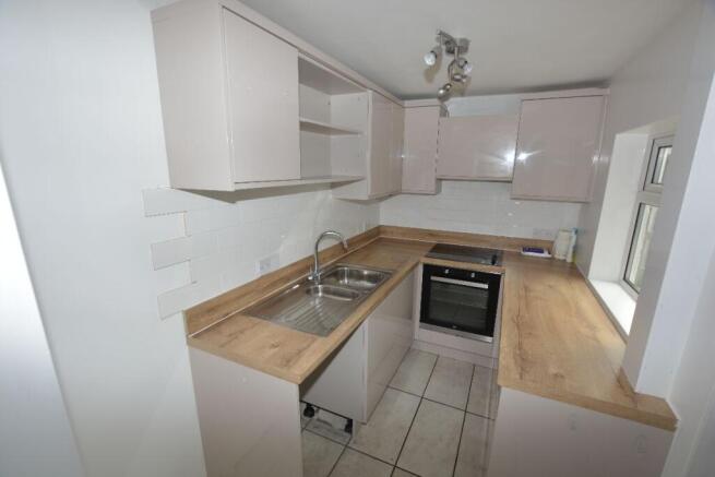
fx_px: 298
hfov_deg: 100.4
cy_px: 238
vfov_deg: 77.4
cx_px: 358
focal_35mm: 15
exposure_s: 1/125
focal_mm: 10
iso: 200
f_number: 5.6
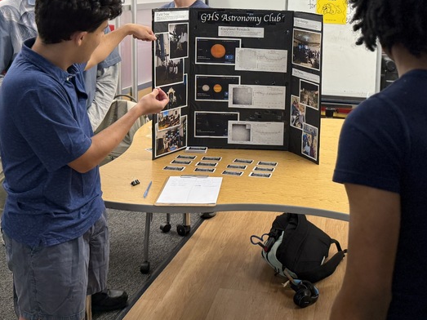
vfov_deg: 30.1
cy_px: 60
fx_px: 580
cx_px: 287
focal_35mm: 47
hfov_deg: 39.9
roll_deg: -1.3
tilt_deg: -8.6
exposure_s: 1/120
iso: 160
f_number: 1.78
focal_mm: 6.76
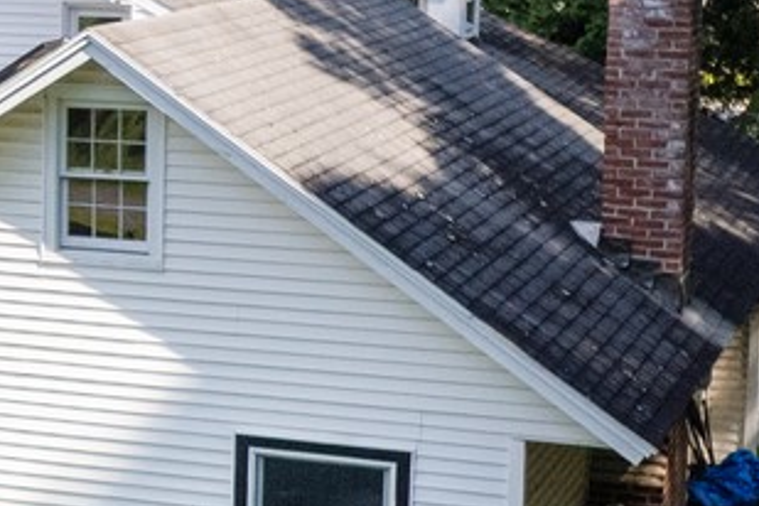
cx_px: -781
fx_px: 2698
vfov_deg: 10.7
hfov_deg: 13.6
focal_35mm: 128
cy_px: 147
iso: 100
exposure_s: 1/160
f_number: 2.8
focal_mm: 8.38
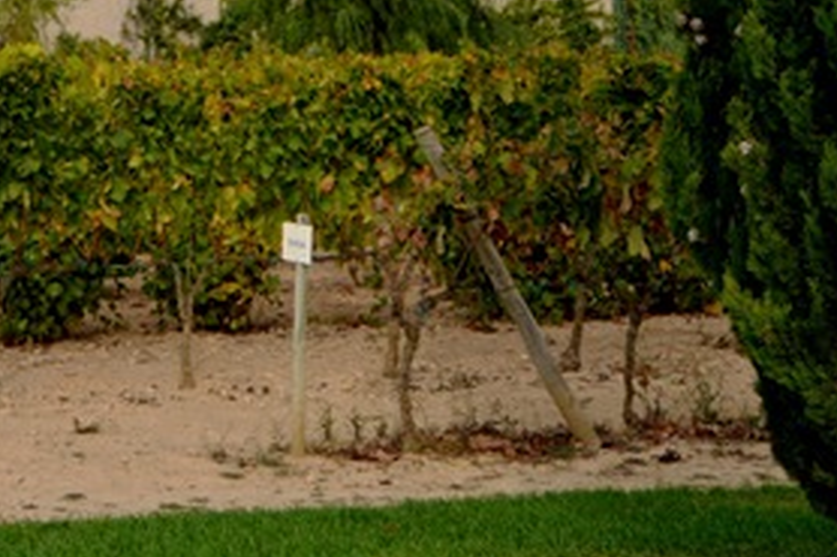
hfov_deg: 20.5
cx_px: -81
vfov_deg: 13.8
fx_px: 2207
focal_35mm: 95
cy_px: -167
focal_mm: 22
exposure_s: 1/500
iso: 100
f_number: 3.5
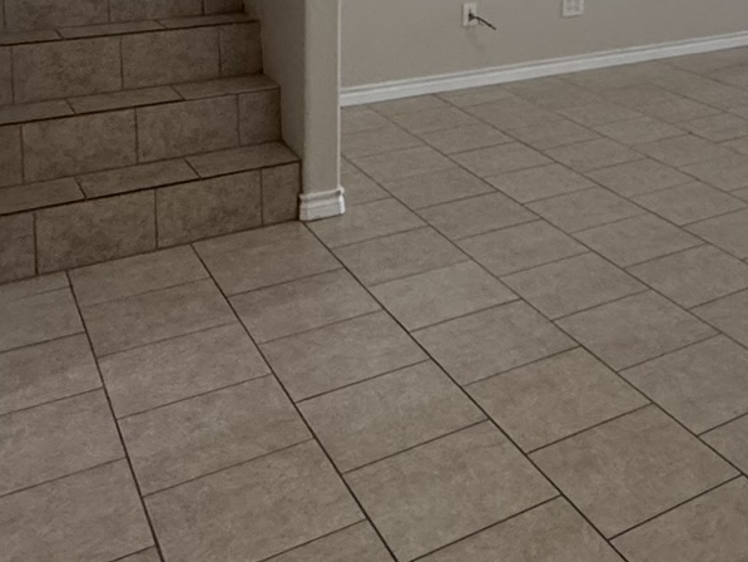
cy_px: -85
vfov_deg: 27.2
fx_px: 1037
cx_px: 735
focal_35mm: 48
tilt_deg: -4.7
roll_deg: -1.6
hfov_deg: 36.0
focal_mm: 2.22
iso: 320
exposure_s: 1/75
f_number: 2.2
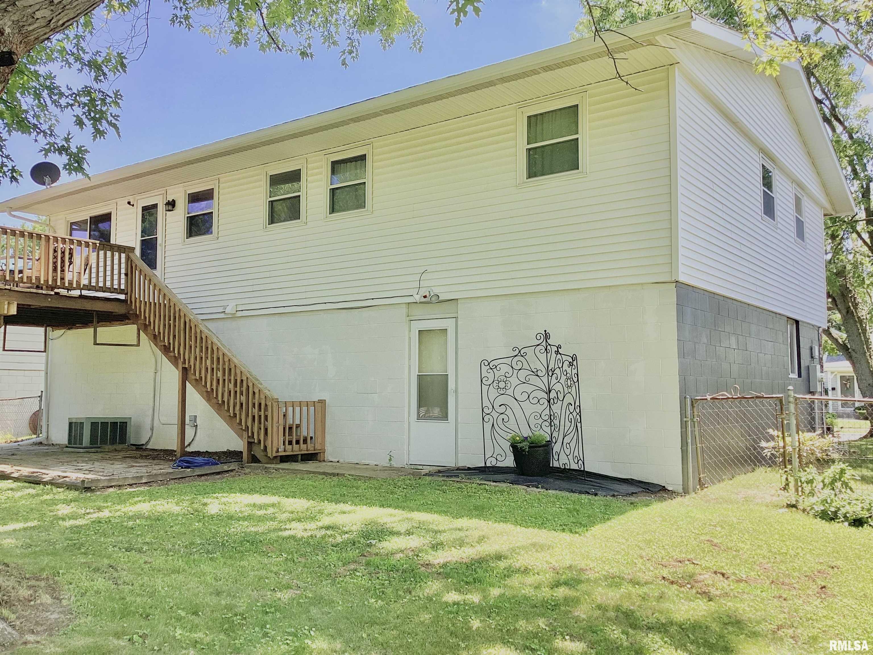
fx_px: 782
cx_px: 436
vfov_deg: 45.4
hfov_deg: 58.4
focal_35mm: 31
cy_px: 328
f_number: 2.4
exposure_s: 1/261
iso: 25
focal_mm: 3.3
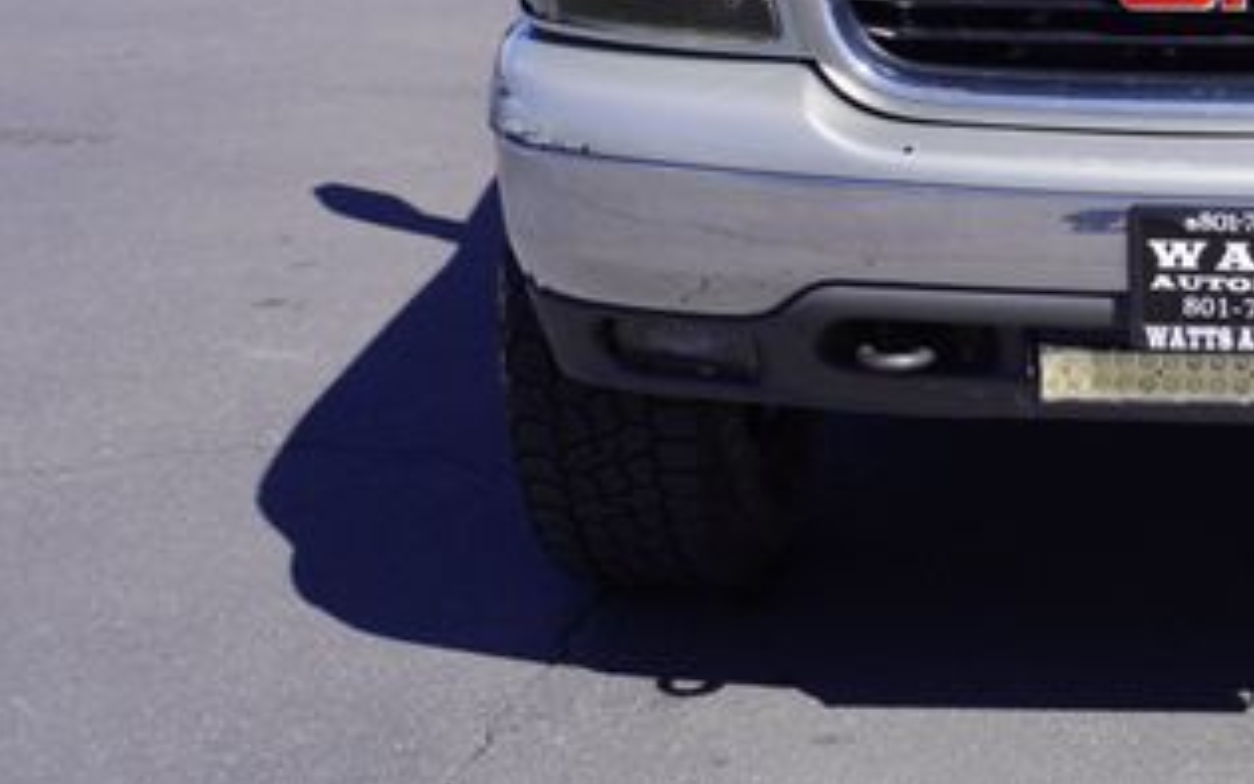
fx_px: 2873
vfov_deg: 15.2
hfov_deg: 23.5
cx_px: 1270
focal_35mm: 84
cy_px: -60
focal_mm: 27
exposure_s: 1/125
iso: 100
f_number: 10
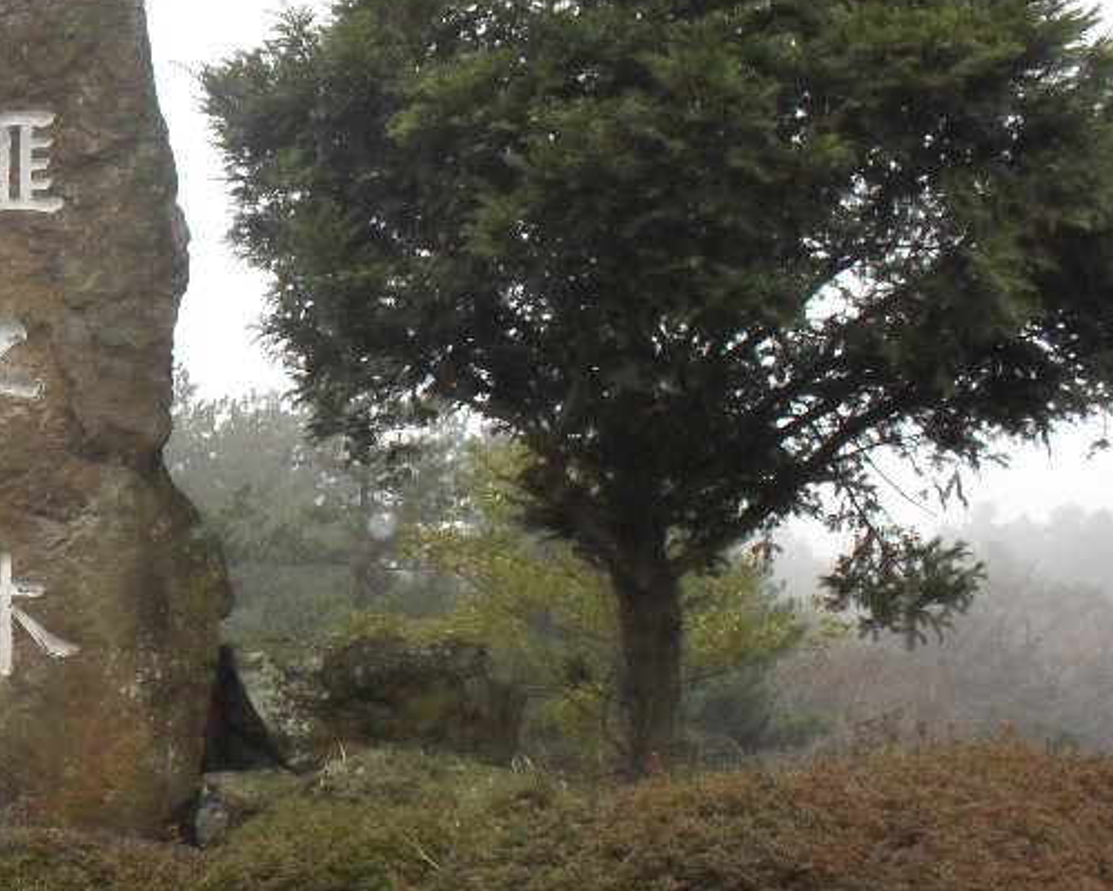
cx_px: 29
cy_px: 613
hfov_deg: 25.9
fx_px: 2306
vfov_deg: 21.7
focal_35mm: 70
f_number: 8.4
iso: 400
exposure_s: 1/45
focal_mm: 6.3
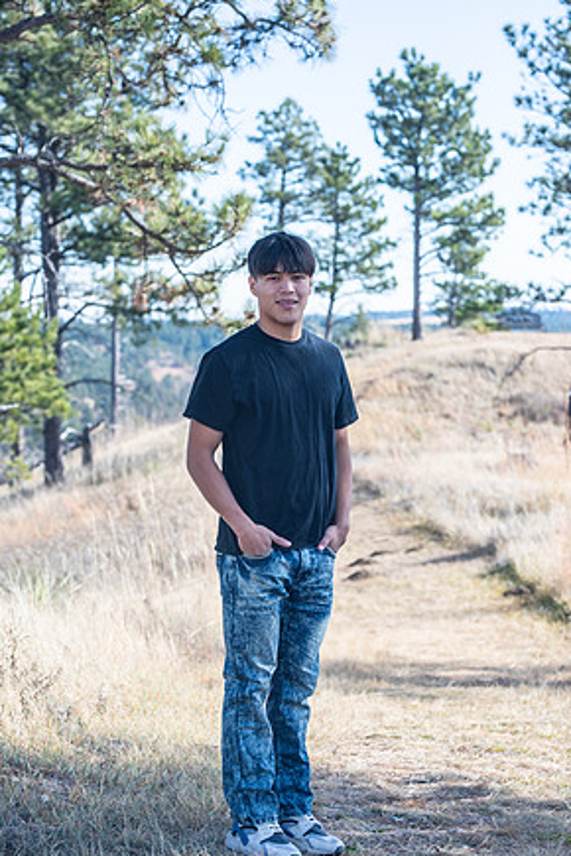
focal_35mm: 88
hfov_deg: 15.5
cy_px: 439
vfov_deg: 23.1
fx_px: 2094
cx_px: 287
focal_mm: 85
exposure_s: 1/200
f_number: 5
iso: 31
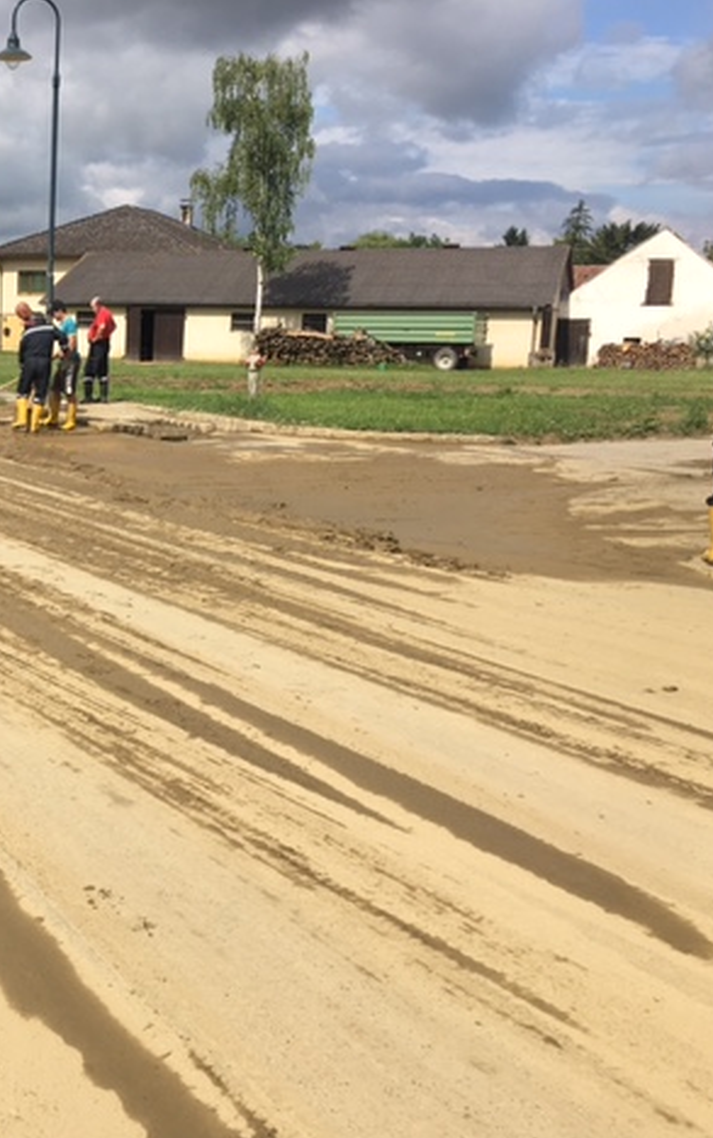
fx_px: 1304
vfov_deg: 47.2
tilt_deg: -12.6
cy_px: 574
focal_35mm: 42
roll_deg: -2.2
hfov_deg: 28.3
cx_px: -32
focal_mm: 4.15
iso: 25
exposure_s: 1/1972
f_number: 2.2
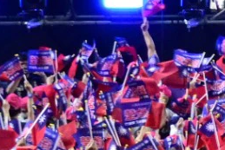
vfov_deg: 2.2
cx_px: 811
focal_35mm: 622
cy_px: 25
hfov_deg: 3.2
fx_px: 3890
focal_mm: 56
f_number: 5.3
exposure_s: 1/250
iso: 3200
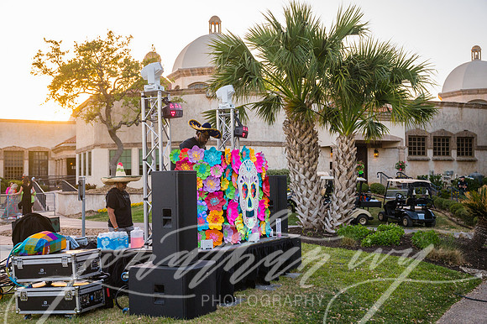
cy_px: 162
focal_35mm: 41
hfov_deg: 47.4
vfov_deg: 32.6
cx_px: 244
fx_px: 554
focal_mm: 41
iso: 1600
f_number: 4
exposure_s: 1/2000
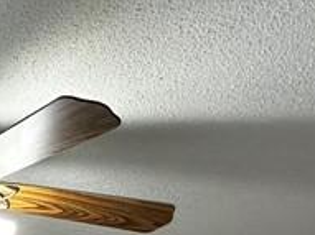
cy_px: 472
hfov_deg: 21.0
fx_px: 682
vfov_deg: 15.6
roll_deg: -0.8
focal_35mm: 75
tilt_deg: -1.2
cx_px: -188
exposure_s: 1/60
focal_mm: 2.22
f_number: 2.2
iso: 160
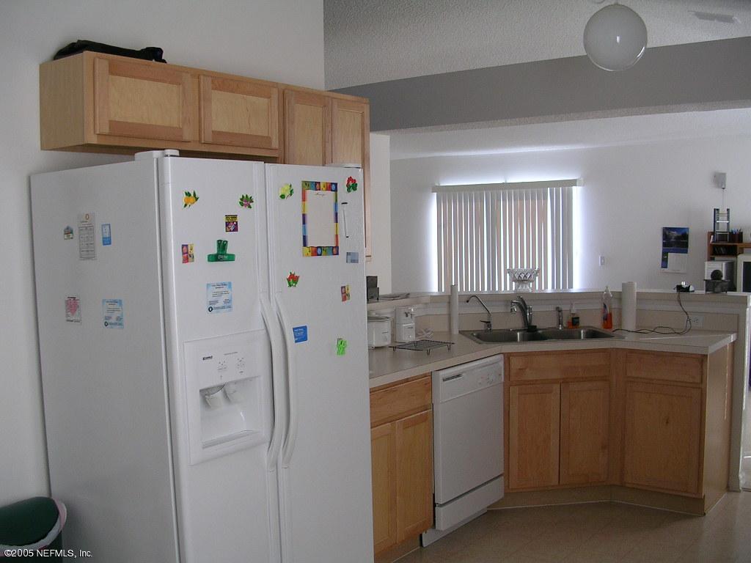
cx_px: 376
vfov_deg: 37.7
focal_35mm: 38
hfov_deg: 49.0
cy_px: 282
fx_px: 824
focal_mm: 5.8
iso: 50
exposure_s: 1/31.6
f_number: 2.8
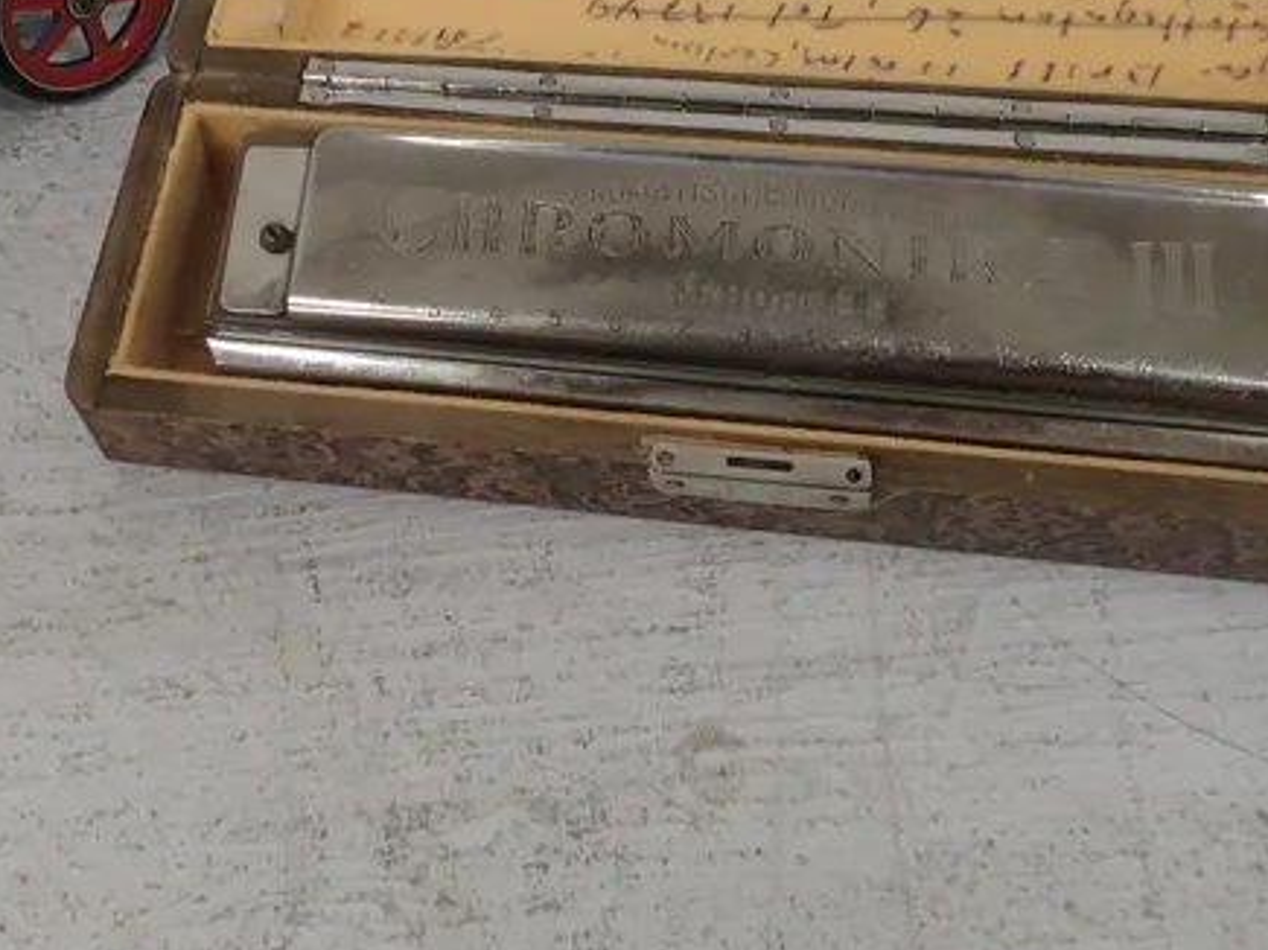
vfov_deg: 30.7
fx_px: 1685
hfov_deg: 40.8
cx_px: 437
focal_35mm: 46
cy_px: 178
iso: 100
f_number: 2
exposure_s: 1/60
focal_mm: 4.5
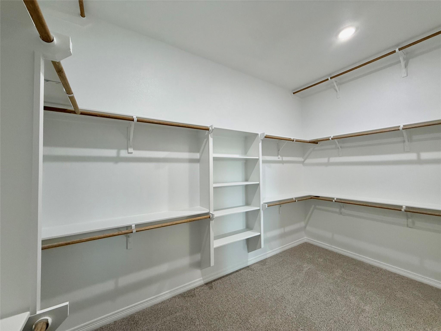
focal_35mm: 14
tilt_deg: +1.7
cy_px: 166
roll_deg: +1.1
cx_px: 220
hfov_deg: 102.1
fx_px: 178
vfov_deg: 85.7
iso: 250
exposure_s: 1/120
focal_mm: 2.22
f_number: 2.2
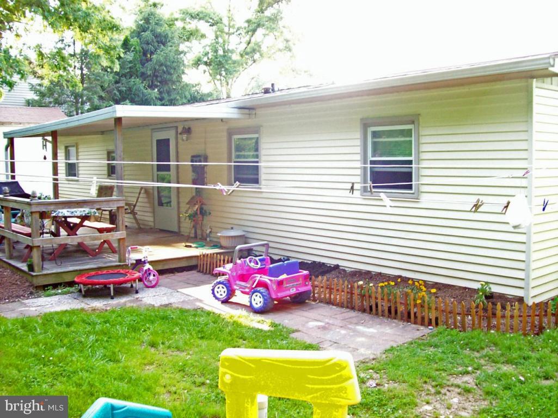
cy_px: 209
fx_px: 580
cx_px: 279
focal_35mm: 36
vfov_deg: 39.6
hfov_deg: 51.4
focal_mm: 6
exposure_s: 1/27.3
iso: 140
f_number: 2.7
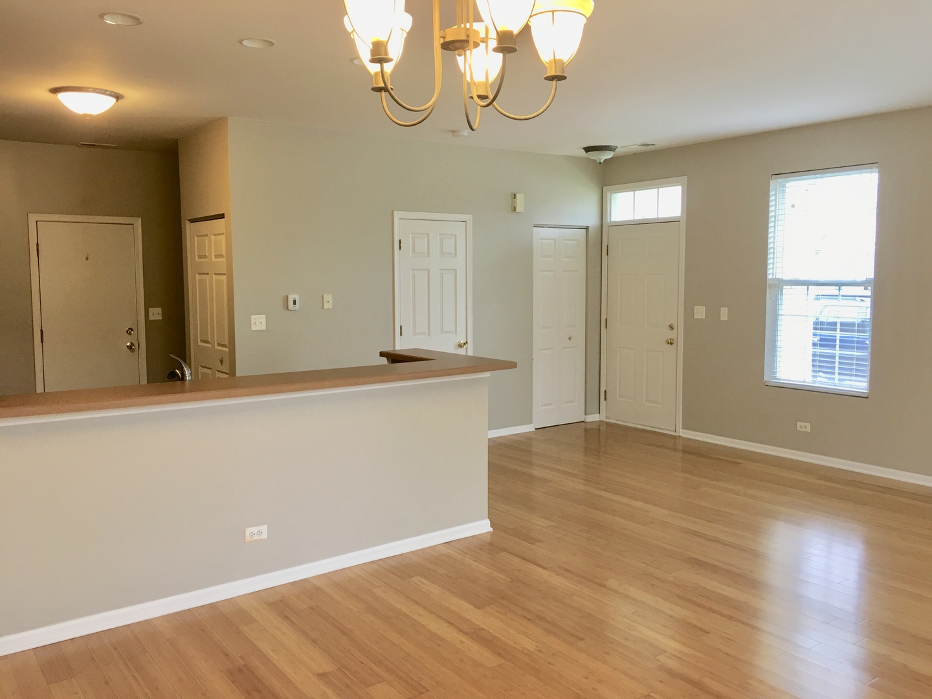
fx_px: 781
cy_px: 350
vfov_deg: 48.2
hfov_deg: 61.7
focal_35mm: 29
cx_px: 466
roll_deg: -0.1
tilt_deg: -3.9
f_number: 2.2
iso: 25
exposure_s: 1/15
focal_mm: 4.15
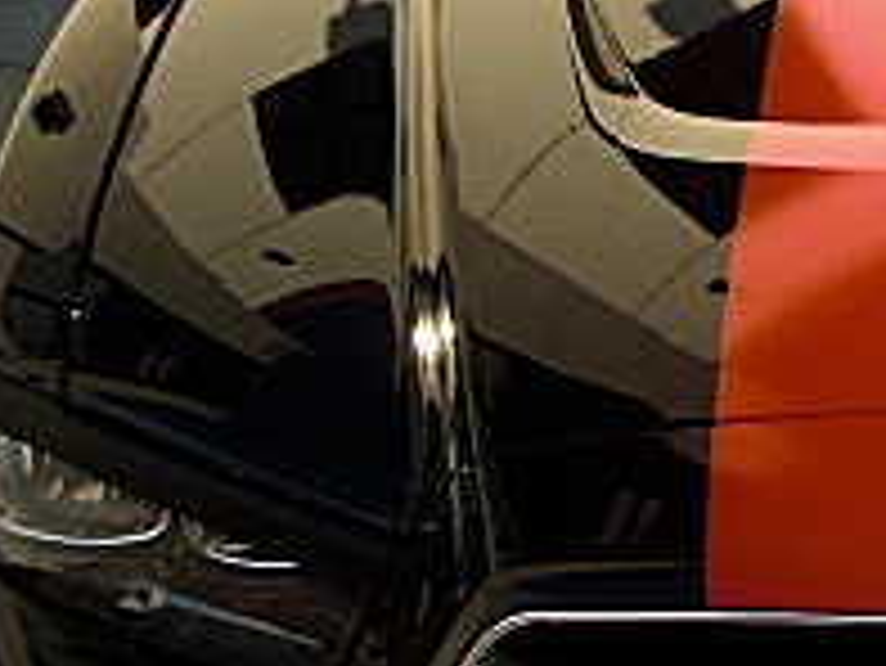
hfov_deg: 16.1
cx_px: 1106
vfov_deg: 12.7
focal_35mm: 117
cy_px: 284
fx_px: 2996
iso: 50
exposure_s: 1/320
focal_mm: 6.3
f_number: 2.8
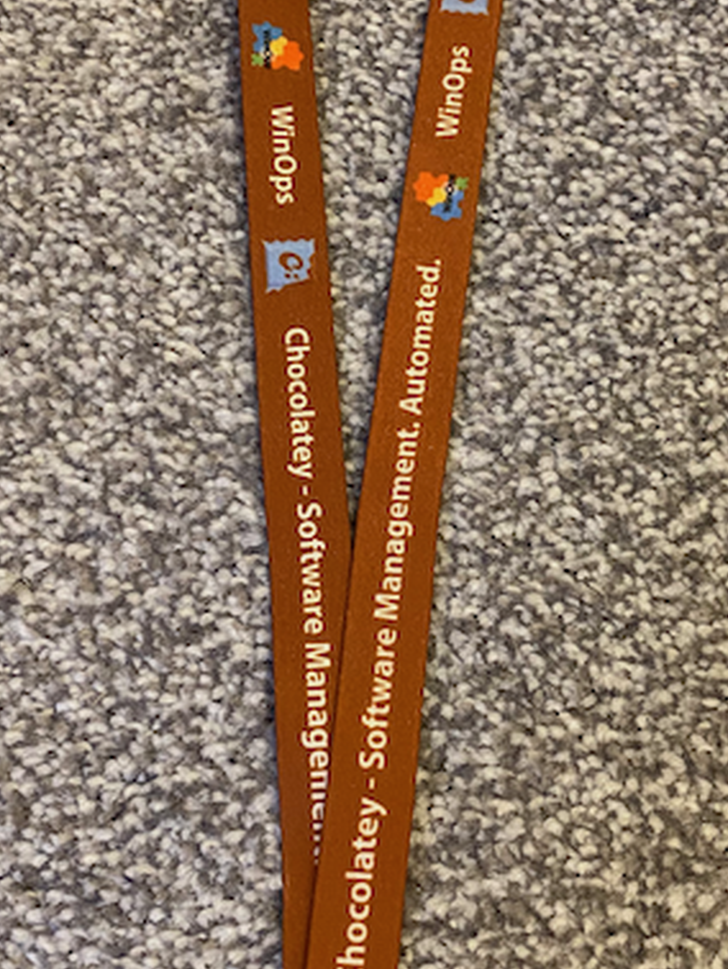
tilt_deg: -68.8
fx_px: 1541
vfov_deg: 34.8
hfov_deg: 26.5
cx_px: 464
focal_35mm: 55
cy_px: 400
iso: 400
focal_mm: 4.25
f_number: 1.8
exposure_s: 1/50
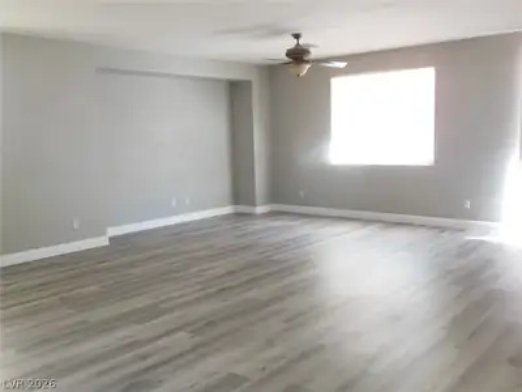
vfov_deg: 42.9
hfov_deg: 55.4
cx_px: 261
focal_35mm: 33
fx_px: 498
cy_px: 196
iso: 320
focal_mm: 6
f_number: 3.5
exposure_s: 1/30
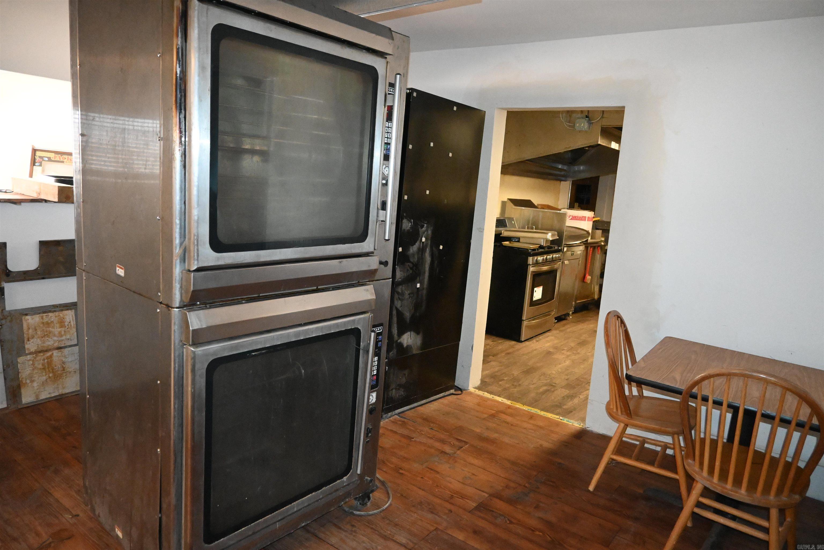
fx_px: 549
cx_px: 412
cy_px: 275
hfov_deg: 73.7
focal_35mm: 24
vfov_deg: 53.1
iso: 7200
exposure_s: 1/200
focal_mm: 16
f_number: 3.5
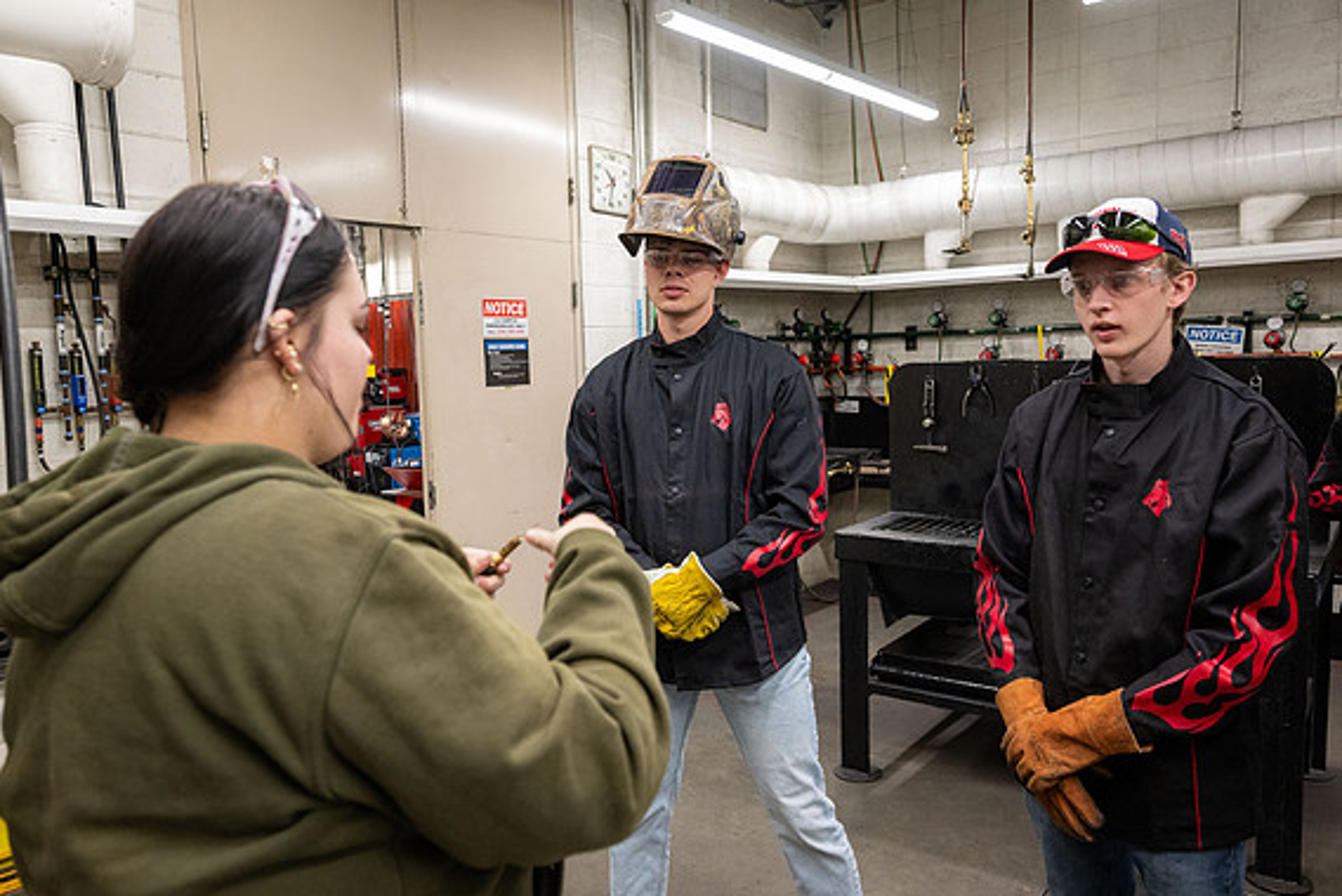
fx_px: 970
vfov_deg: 49.6
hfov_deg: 69.4
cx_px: 663
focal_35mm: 26
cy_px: 449
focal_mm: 25.5
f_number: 4
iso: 2000
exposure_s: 1/200
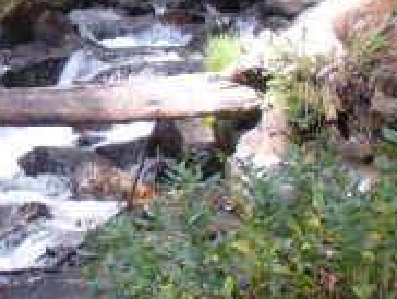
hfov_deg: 12.2
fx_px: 1814
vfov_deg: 9.3
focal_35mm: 158
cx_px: -94
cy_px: -22
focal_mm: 6.3
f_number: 3.5
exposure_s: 1/44.6
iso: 64
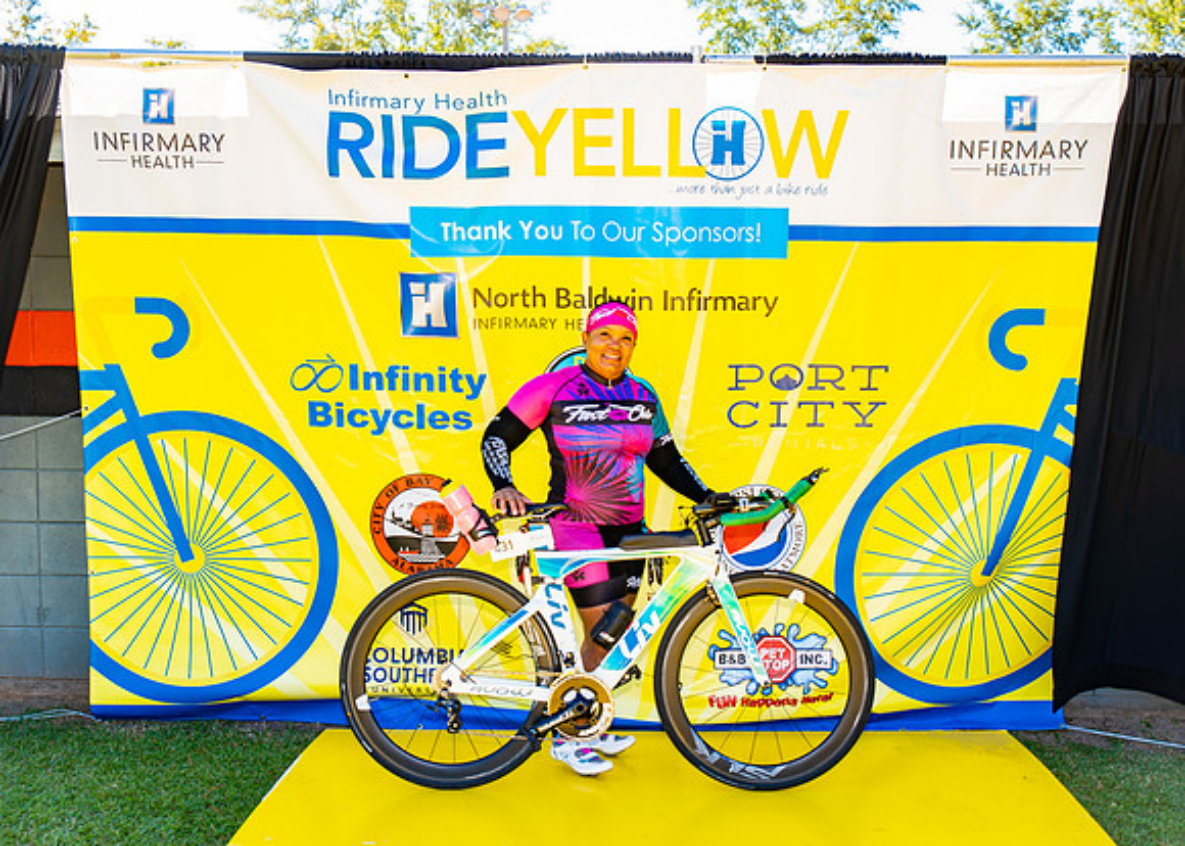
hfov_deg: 46.2
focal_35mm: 41
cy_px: 441
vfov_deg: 33.9
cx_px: 629
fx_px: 1389
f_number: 2.8
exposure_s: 1/200
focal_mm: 35
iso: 100
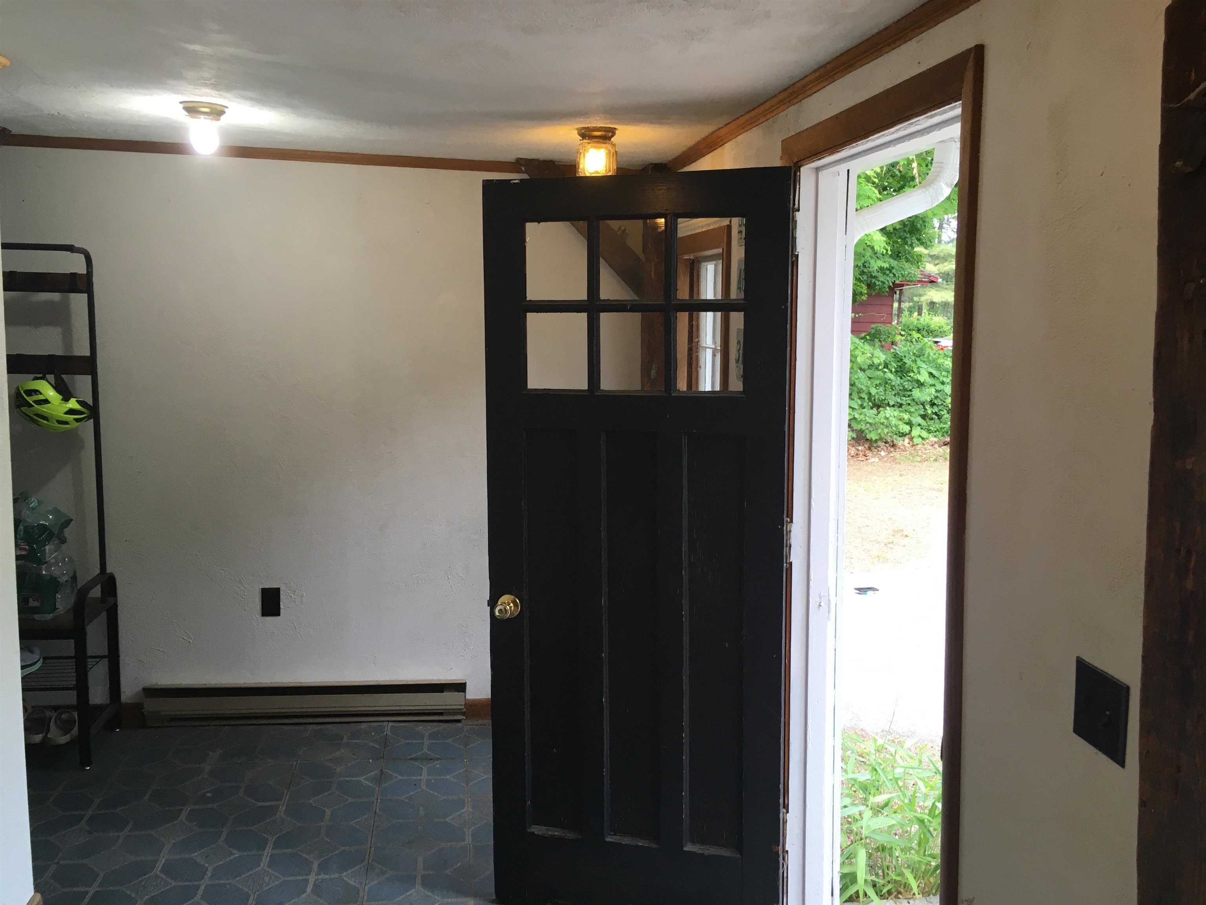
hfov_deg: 61.7
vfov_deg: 48.2
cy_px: 452
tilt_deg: -5.8
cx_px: 603
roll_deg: -3.3
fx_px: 1010
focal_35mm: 29
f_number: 2.2
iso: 25
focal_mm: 4.15
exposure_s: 1/30
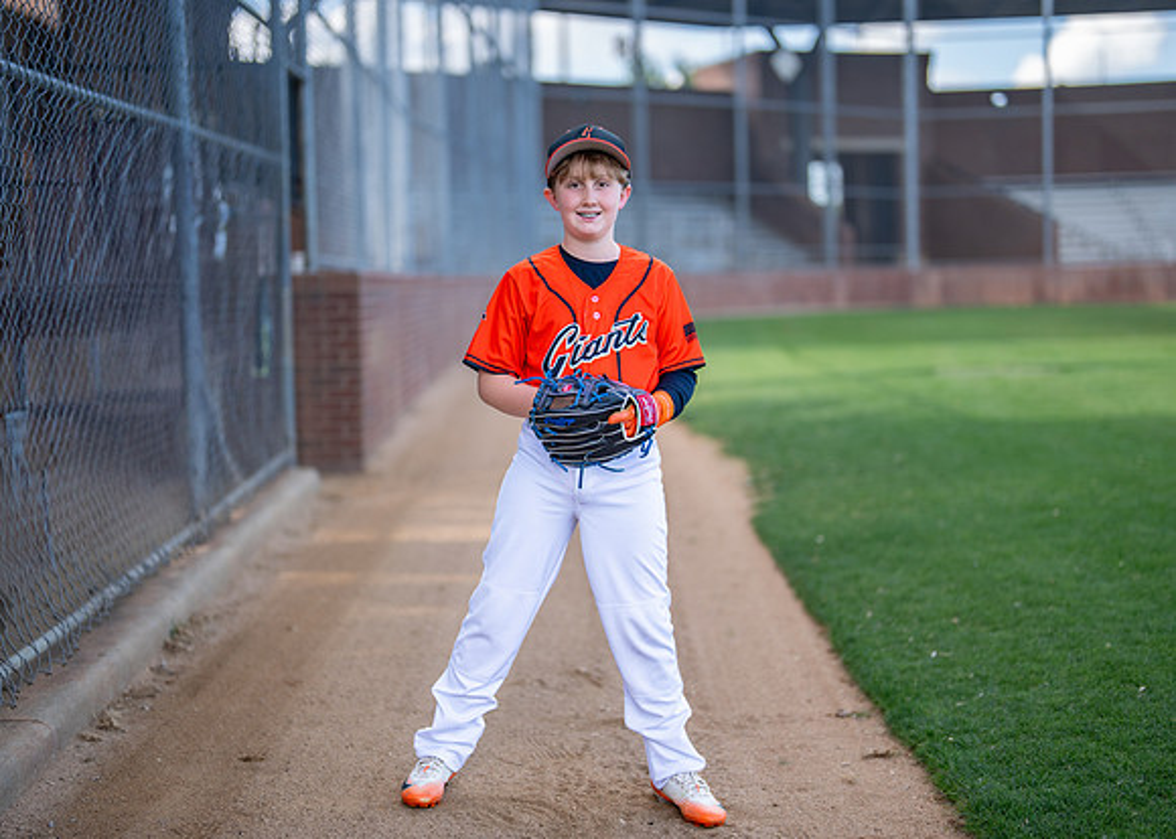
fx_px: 1873
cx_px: 572
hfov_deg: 34.9
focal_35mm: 56
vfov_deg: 25.3
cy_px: 438
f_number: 1.2
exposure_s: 1/2000
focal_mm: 50
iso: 125
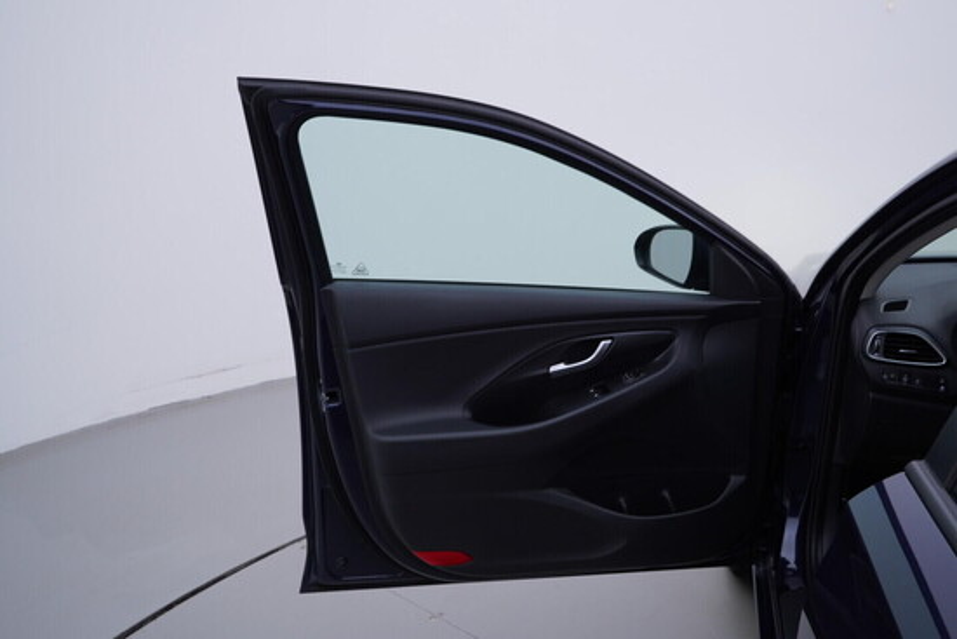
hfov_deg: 53.1
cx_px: 478
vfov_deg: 36.9
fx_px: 957
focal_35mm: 36
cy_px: 320
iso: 125
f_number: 4
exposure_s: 1/80
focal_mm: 24
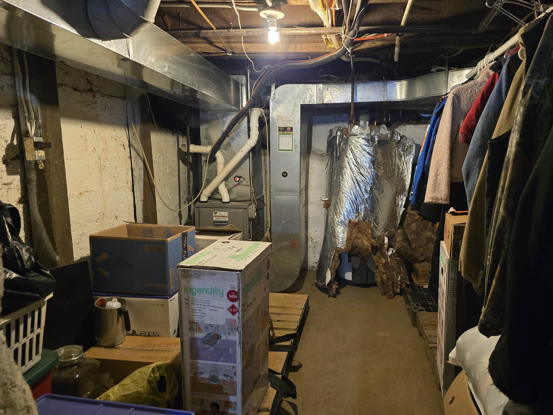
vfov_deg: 53.0
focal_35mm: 26
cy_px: 220
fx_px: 415
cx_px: 306
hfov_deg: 67.1
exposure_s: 1/60
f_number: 1.7
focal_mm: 6.3
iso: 1000
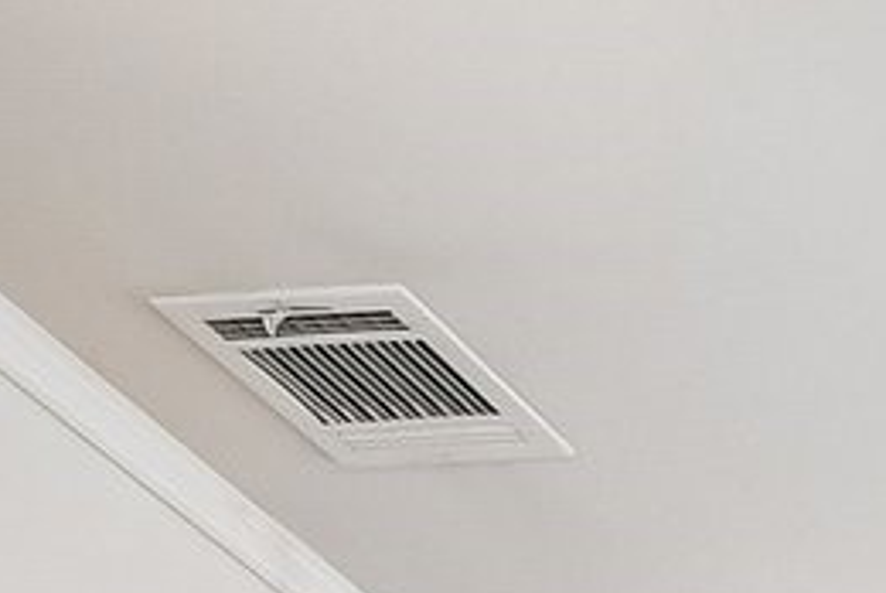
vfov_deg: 8.6
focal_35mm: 118
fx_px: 2907
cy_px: 2036
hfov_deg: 13.7
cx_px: 1959
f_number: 6.3
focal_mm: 10
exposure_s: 1/6
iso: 400
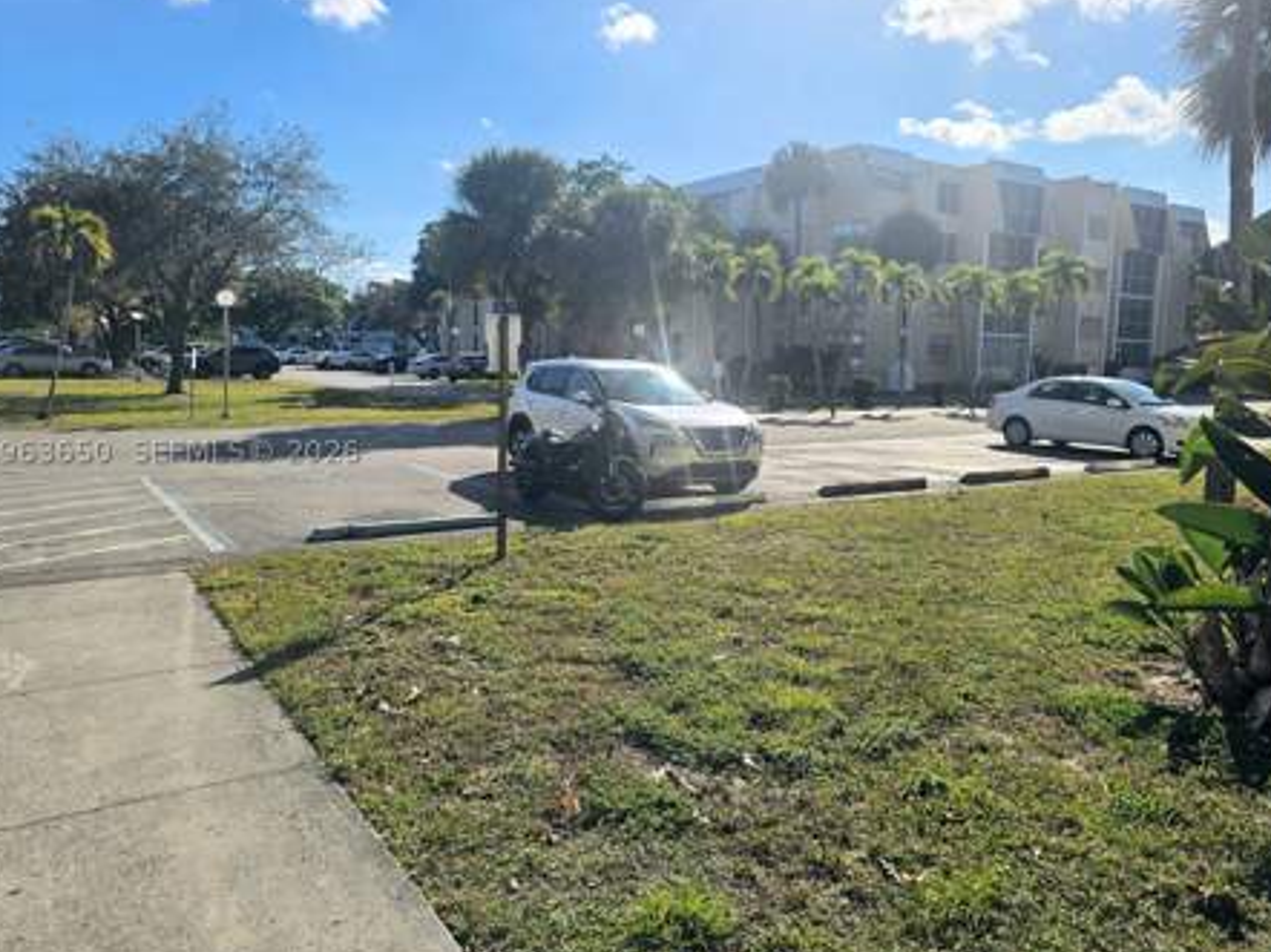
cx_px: 624
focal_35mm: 25
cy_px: 452
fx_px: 917
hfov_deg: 69.4
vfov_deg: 54.8
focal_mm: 6.3
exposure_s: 1/1533
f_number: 1.7
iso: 12
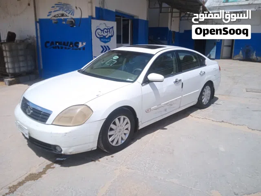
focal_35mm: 28
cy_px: 98
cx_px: 130
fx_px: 211
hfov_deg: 63.4
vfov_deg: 49.7
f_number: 2.2
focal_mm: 3.43
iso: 111
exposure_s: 1/2217
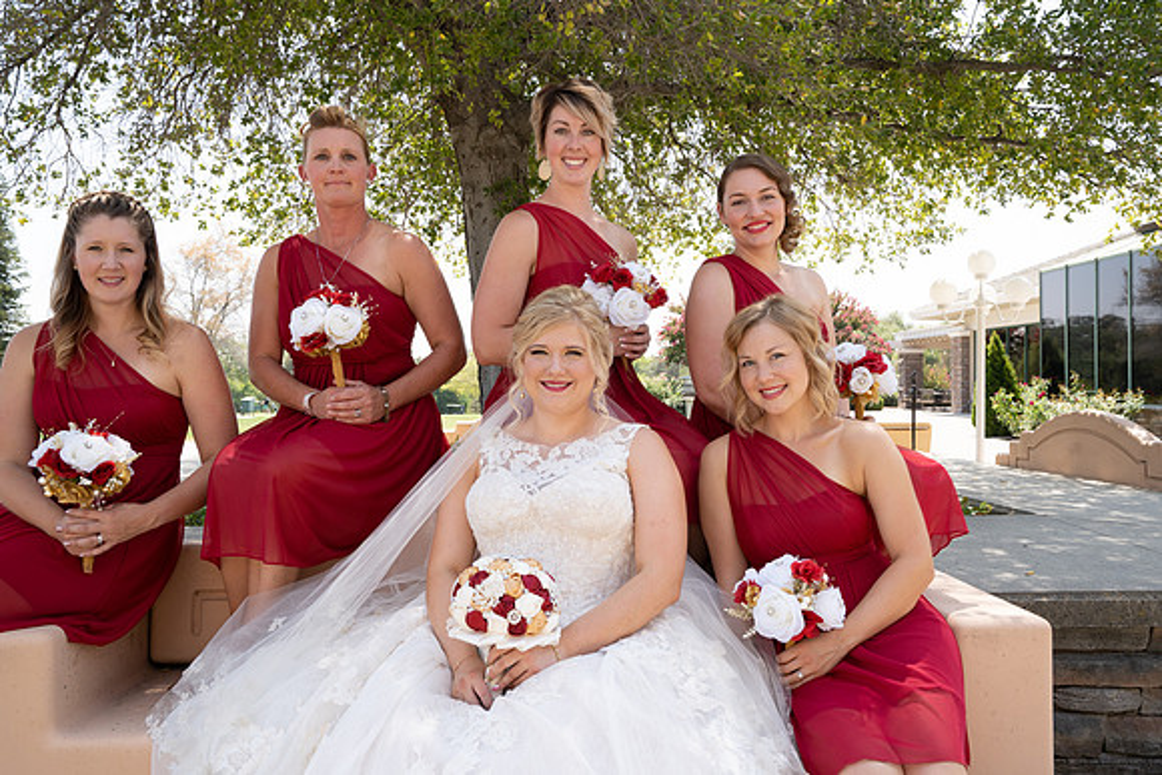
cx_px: 581
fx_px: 969
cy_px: 388
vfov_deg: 43.6
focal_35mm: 30
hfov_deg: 61.9
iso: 500
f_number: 10
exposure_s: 1/200
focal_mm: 30
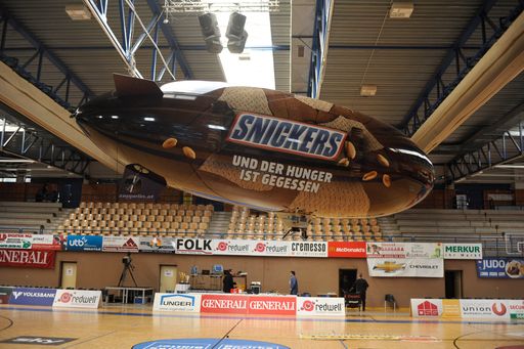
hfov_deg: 54.4
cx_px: 262
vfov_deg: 37.8
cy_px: 174
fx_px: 509
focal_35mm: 35
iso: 800
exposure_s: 1/250
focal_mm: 35
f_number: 2.8
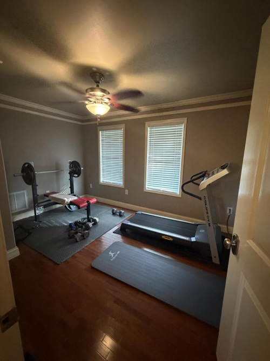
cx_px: 135
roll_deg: -1.6
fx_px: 146
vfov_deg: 102.1
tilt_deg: -11.0
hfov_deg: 85.7
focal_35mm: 14
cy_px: 180
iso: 1000
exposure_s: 1/40
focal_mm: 2.22
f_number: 2.2
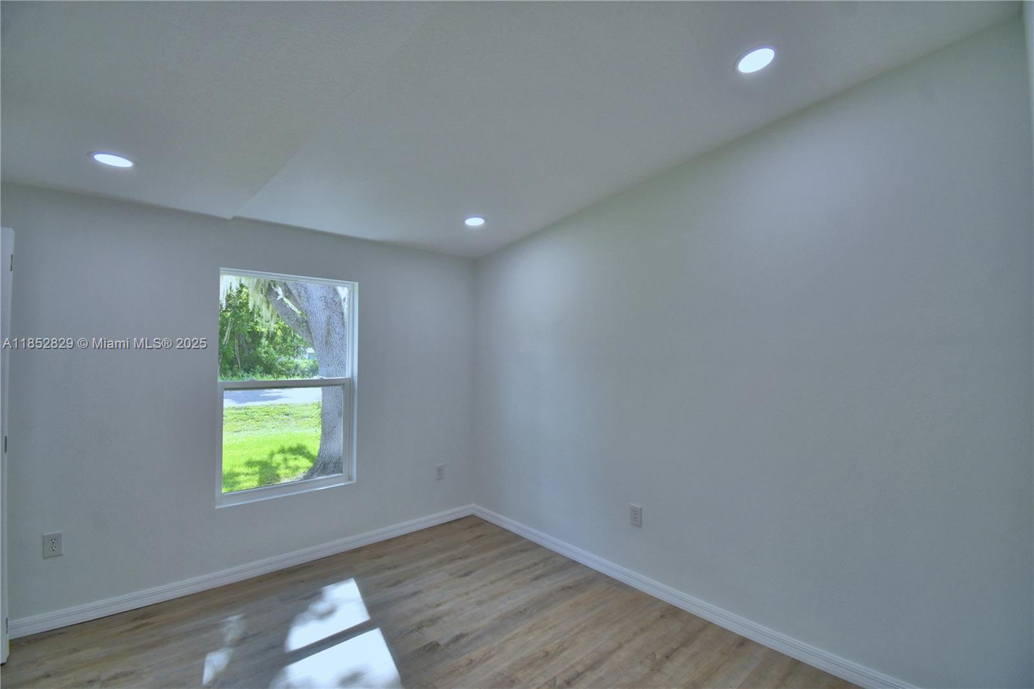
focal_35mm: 15
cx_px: 517
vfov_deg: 77.3
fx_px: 431
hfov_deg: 100.4
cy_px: 344
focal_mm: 10
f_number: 4.5
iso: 200
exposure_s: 1/160
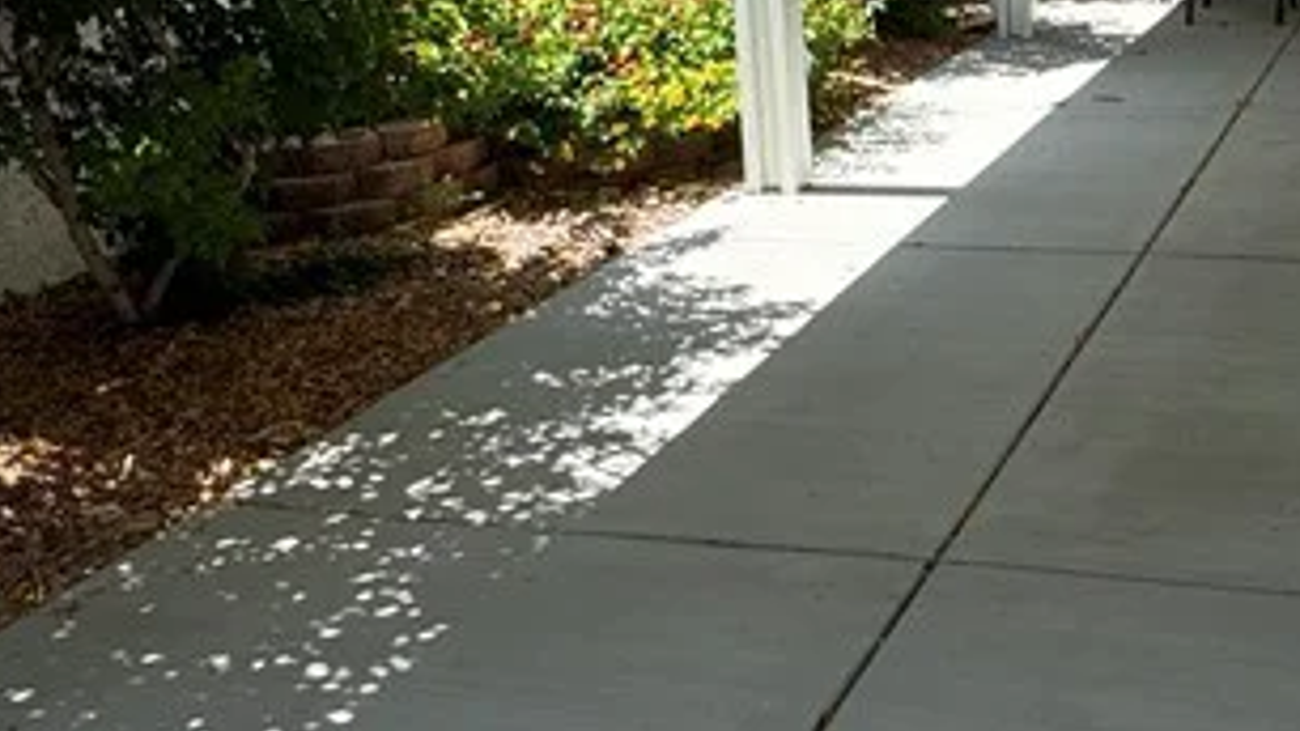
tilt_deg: -14.4
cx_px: 1075
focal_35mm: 51
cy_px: 157
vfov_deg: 23.2
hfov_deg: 38.7
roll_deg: +0.7
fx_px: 1758
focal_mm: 2.22
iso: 40
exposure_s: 1/440
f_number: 2.2
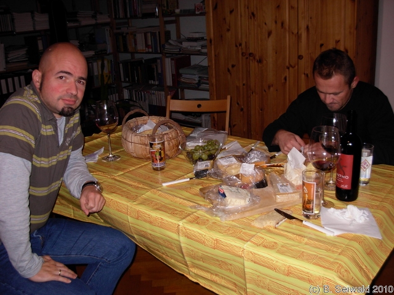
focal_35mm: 38
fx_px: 433
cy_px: 148
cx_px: 197
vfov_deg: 37.7
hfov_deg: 49.0
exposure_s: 1/22.6
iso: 79
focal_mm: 6.3
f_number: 2.9
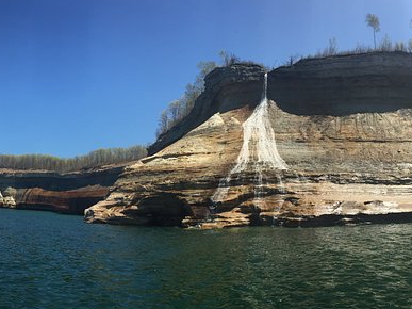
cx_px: 204
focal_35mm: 30
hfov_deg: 60.0
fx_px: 357
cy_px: 157
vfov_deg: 46.8
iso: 32
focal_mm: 4.15
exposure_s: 1/1883
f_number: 2.2
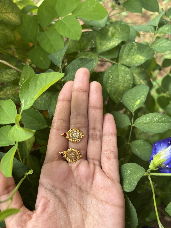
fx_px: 171
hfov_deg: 53.1
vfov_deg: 67.3
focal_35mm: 26
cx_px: 86
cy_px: 114
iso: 40
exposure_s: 1/221
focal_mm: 5.96
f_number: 1.6
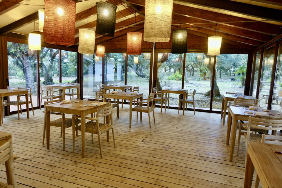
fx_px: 188
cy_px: 94
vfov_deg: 53.1
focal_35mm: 24
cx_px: 141
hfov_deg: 73.7
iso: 250
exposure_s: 1/30
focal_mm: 8.8
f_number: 1.8
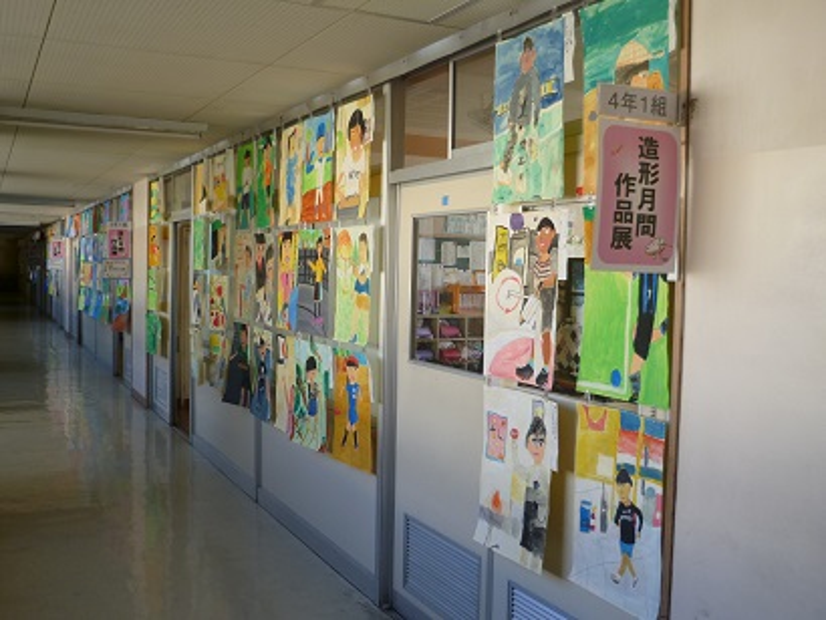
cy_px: 310
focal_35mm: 37
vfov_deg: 38.7
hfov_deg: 50.1
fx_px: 883
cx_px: 413
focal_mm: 6.6
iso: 80
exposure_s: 1/60
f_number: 3.1
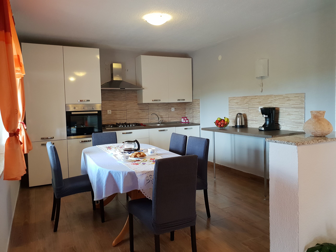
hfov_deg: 67.3
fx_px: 252
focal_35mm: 26
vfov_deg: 53.1
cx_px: 168
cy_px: 126
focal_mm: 4.3
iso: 400
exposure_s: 1/50
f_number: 2.4
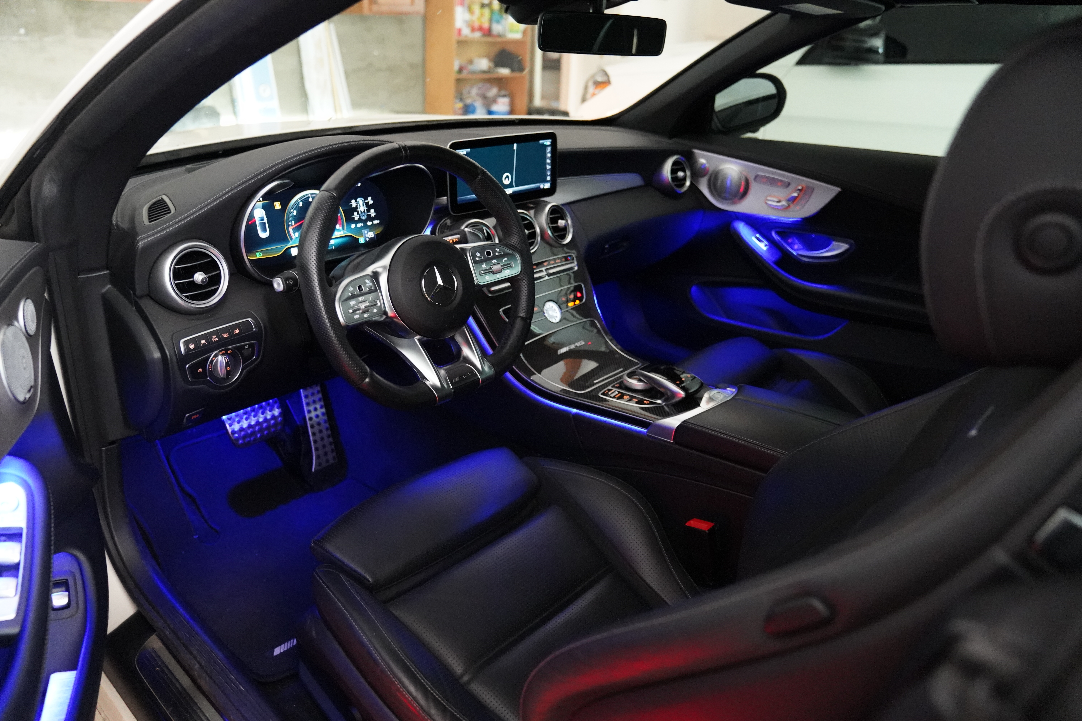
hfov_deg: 73.7
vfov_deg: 53.1
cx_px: 541
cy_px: 360
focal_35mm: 24
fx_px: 721
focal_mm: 24
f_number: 2.8
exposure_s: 1/40
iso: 12800
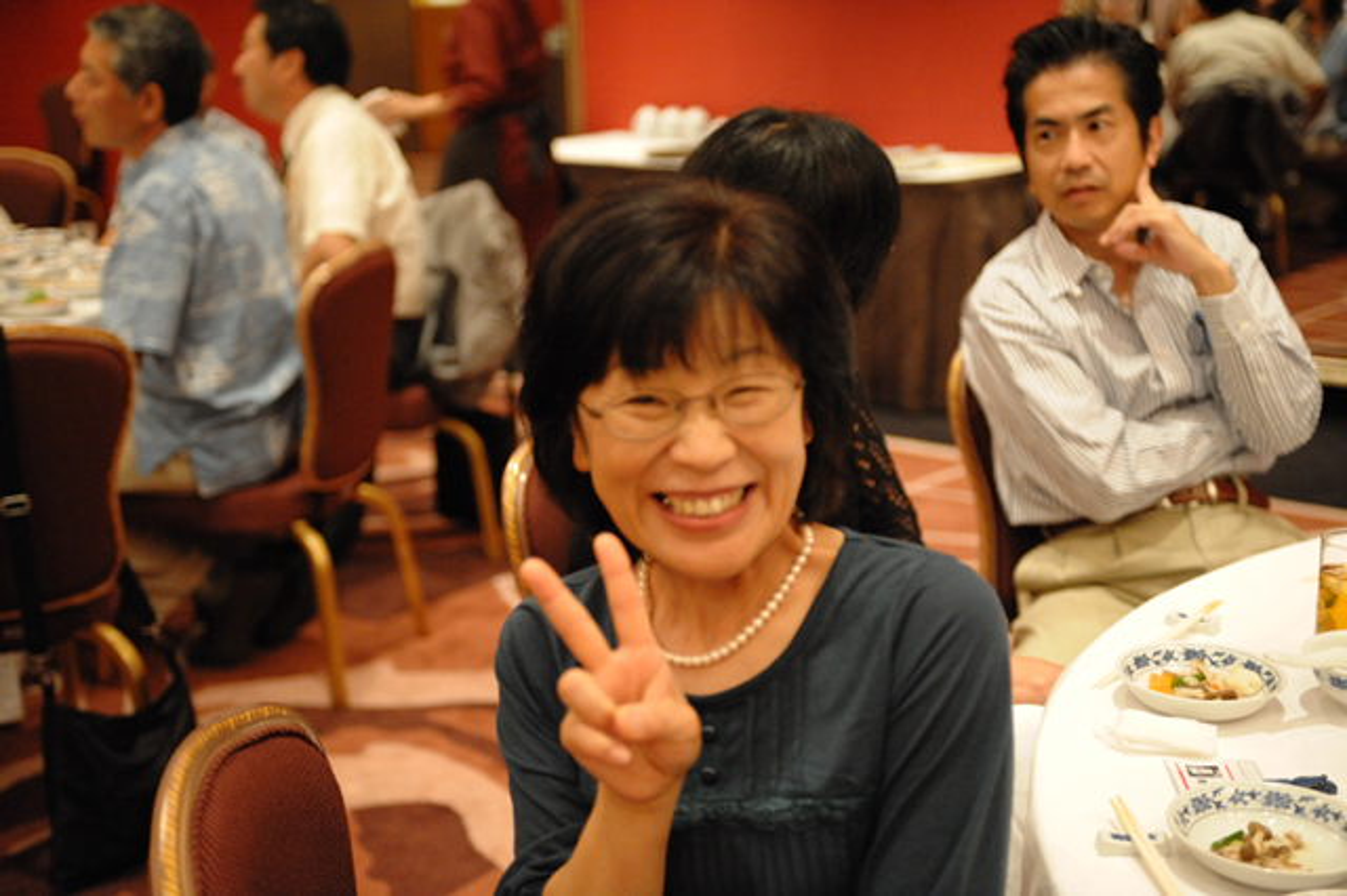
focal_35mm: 50
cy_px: 448
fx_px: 1870
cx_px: 674
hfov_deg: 39.6
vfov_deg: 27.0
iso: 6400
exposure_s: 1/125
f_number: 2.8
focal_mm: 50
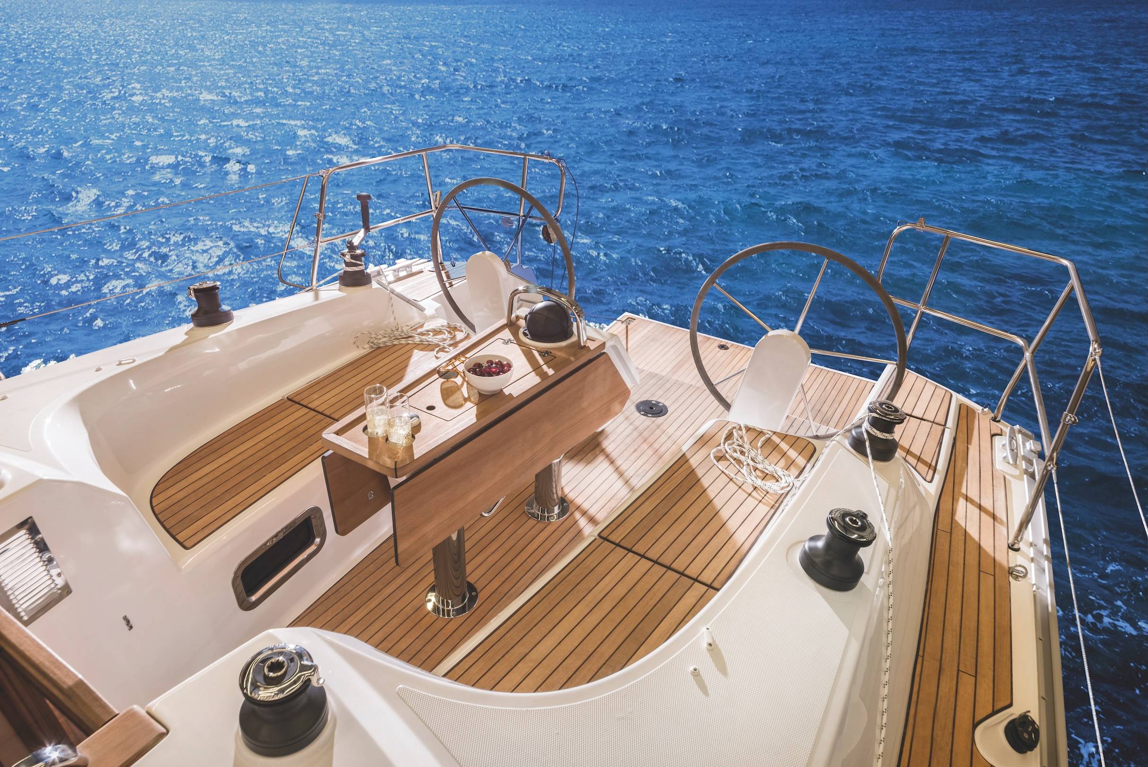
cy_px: 384
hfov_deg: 76.1
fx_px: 734
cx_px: 574
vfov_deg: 55.2
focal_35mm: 23
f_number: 14
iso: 50
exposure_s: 1/4
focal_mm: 23
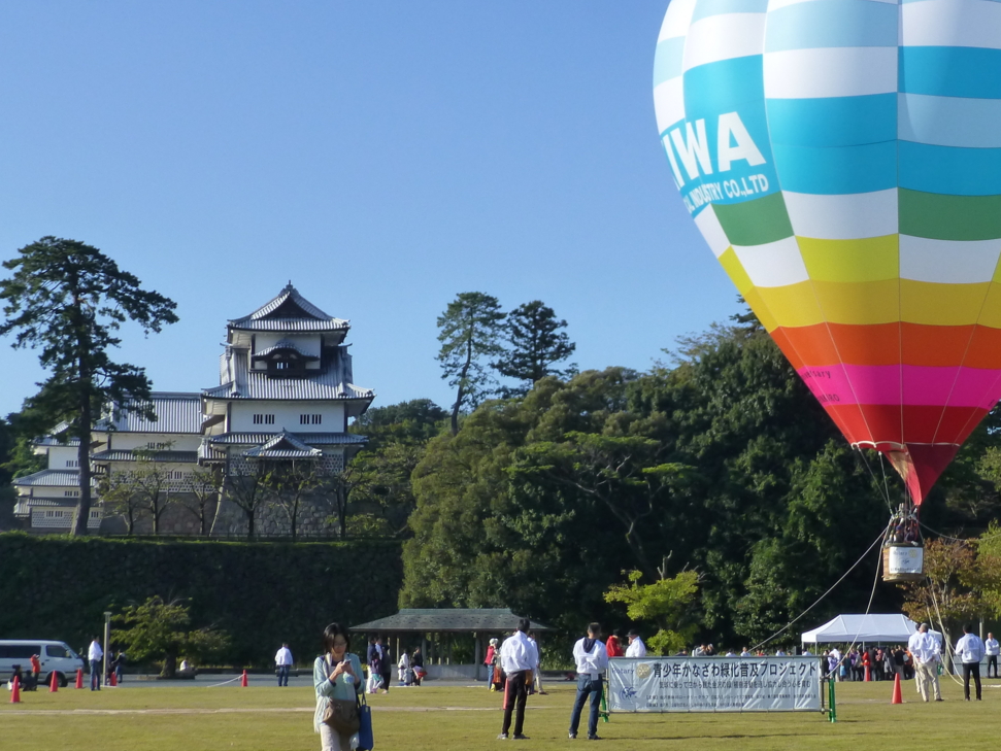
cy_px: 259
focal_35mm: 84
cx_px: 703
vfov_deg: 17.5
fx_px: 2430
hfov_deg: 23.1
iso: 160
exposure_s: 1/800
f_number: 4.4
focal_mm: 9
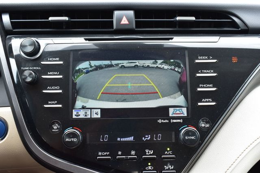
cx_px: 130
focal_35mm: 39
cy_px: 86
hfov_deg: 49.6
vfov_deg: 34.2
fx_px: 282
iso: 400
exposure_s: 1/60
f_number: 8
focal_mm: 26
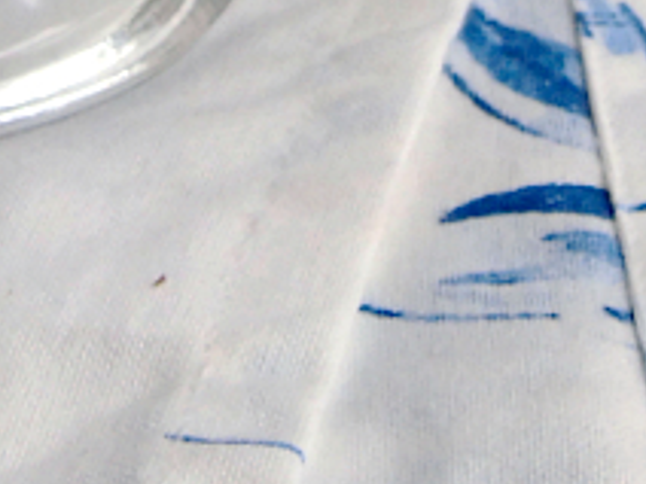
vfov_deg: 6.3
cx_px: 268
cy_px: -679
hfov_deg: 8.7
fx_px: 4236
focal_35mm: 227
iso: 100
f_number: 3.4
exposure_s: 1/60
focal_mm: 8.3
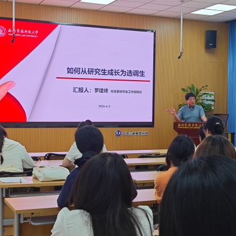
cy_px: 117
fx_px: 216
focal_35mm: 28
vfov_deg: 57.3
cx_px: 161
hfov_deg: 55.9
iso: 50
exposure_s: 1/100
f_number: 1.8
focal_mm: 5.43
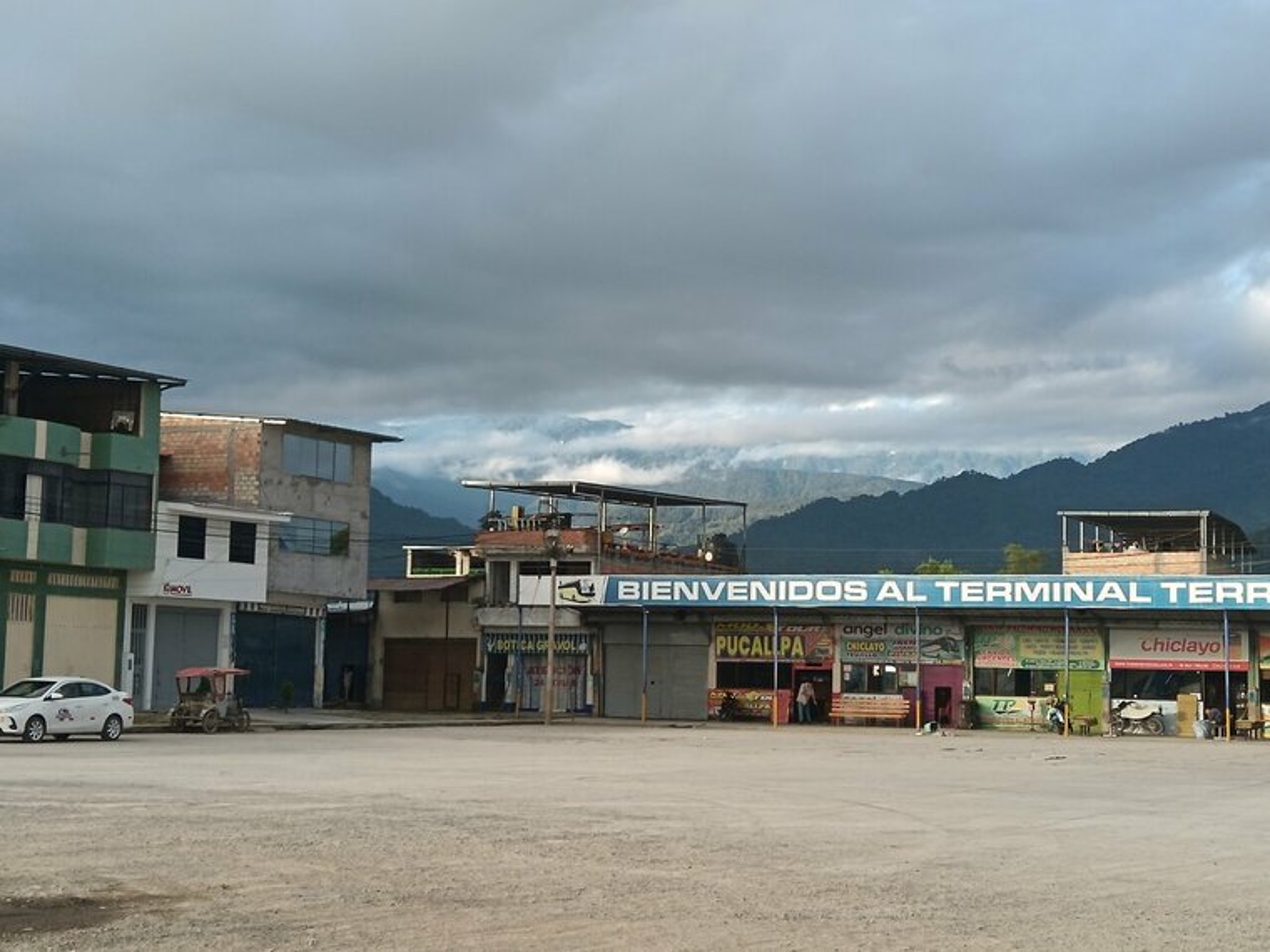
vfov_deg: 27.0
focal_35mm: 54
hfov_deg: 35.5
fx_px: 1981
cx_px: 635
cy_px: 476
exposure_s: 1/241
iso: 100
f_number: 1.9
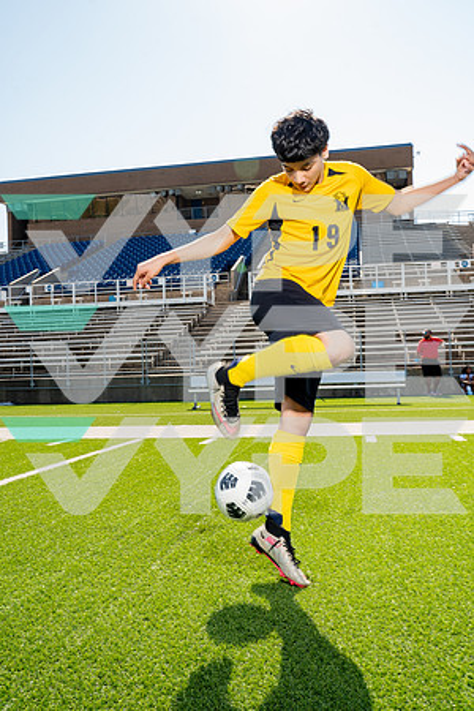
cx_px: 237
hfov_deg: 40.0
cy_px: 356
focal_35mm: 33
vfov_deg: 57.2
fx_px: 652
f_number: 10
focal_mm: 33
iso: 320
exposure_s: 1/250
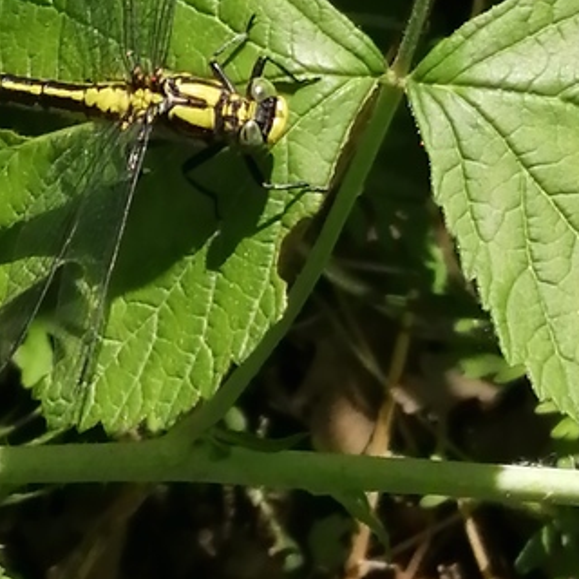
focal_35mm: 184
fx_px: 3482
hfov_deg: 9.5
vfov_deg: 9.5
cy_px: 49
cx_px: 156
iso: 50
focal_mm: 3.46
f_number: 1.8
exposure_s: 1/1422
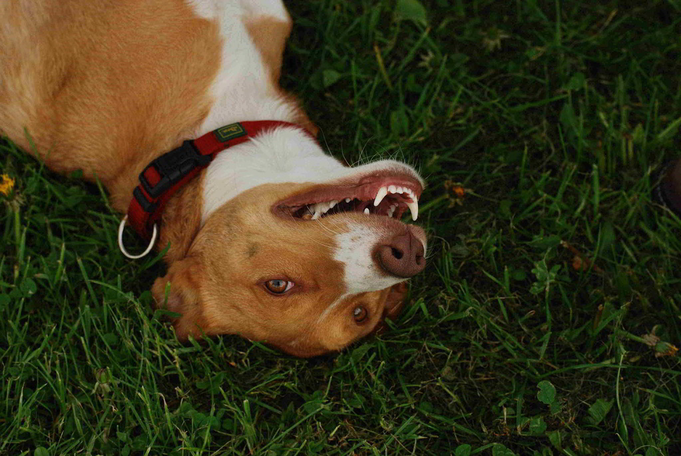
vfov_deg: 13.1
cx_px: 340
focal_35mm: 105
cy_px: 228
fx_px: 1989
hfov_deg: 19.4
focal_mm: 70
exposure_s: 1/1000
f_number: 4.5
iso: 800
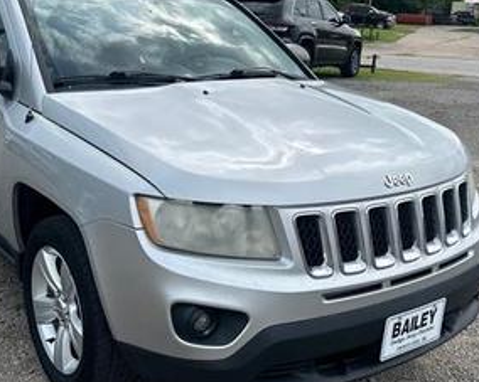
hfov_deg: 40.9
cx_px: 186
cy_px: 178
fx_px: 638
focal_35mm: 45
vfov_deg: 33.4
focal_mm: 5.7
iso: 50
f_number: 1.5
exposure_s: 1/4831
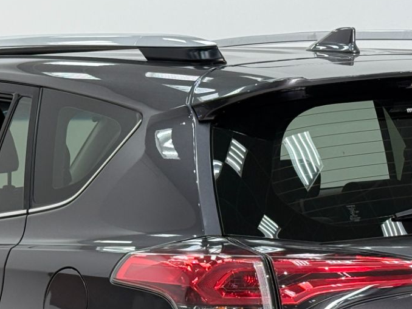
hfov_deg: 14.5
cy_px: 361
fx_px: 1618
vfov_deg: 10.7
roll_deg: +2.1
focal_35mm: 136
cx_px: 158
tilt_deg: -8.8
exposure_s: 1/120
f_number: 1.78
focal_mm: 6.76
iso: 160
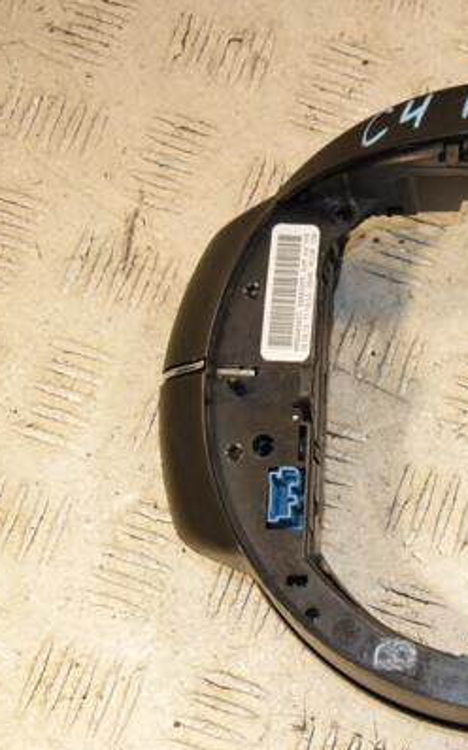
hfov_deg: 15.6
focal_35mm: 81
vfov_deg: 25.6
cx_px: 542
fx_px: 1649
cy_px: 376
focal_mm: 35
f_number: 7.1
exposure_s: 1/200
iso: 800
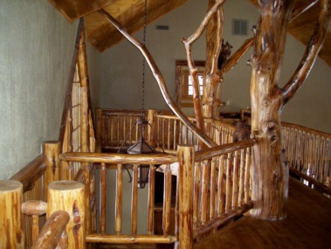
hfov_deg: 51.3
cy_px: 124
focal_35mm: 36
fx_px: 345
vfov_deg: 39.7
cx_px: 166
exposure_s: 1/60
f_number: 2.7
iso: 200
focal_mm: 6
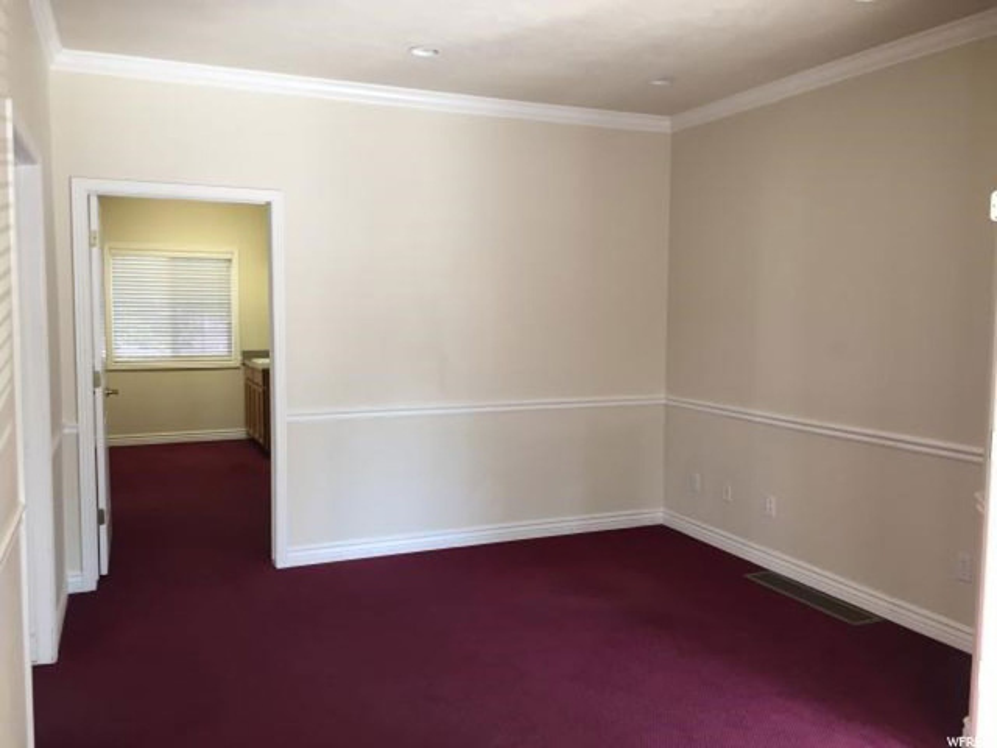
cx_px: 498
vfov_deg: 48.2
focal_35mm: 29
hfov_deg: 61.7
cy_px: 374
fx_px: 835
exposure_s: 1/40
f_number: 2.2
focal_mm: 4.15
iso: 32
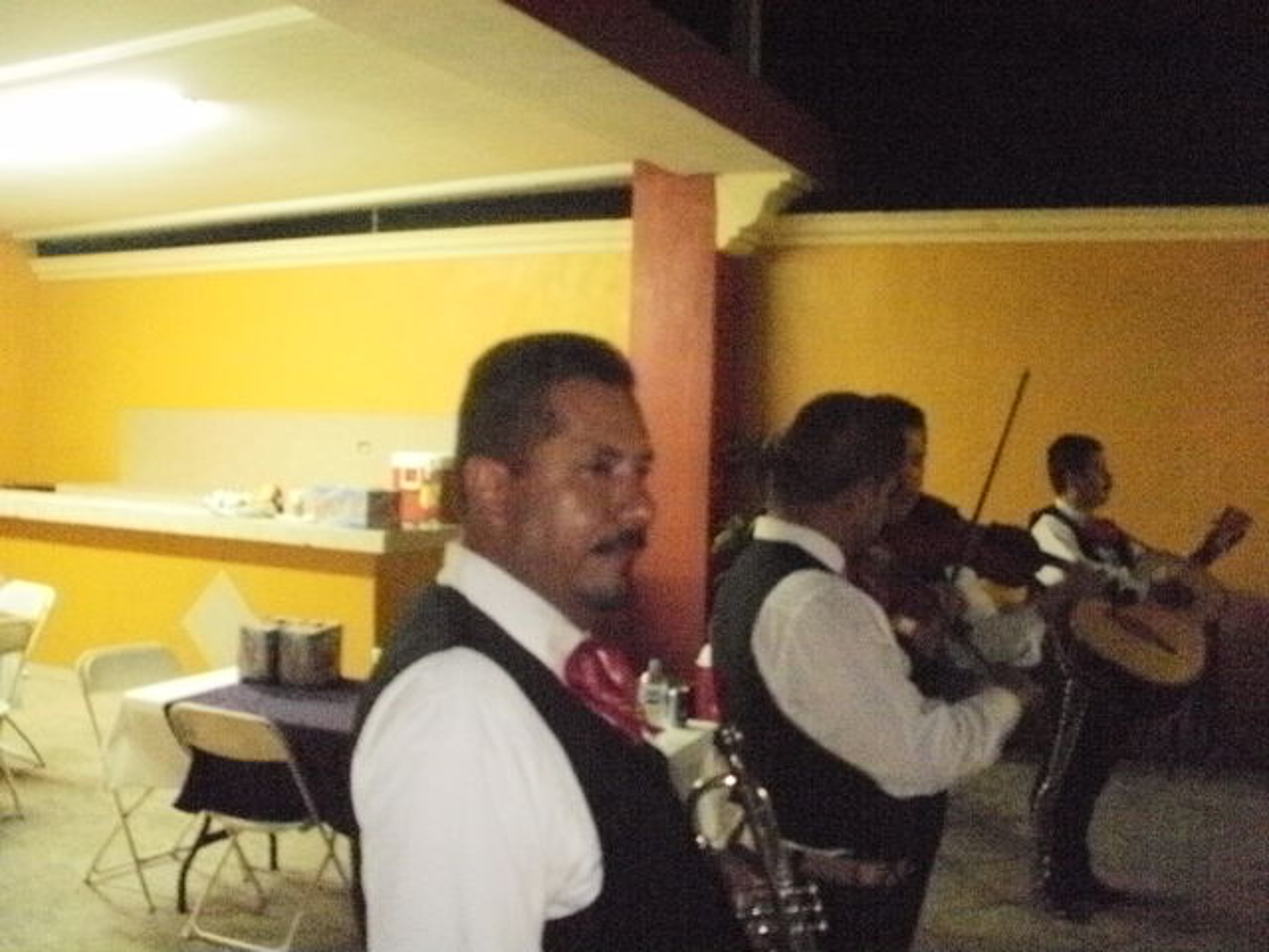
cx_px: 634
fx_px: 1320
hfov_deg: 51.4
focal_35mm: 36
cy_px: 476
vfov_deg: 39.7
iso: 1600
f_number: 3.5
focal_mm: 6.3
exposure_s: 1/30
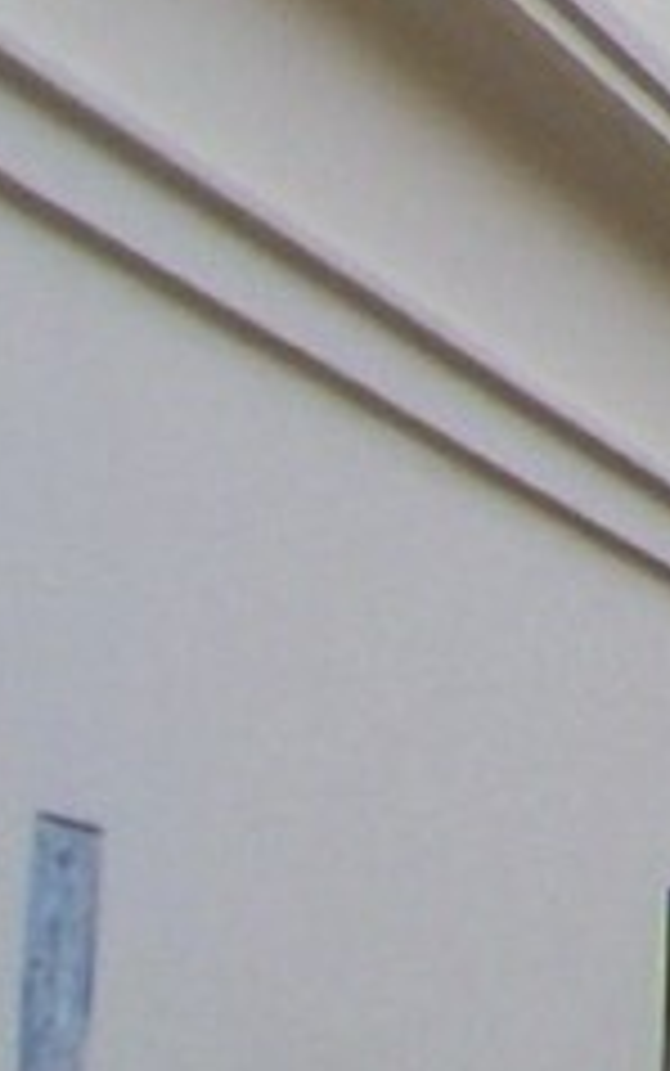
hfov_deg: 5.6
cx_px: 2590
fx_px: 5982
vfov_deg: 9.9
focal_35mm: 205
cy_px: -464
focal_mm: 6
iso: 80
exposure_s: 1/90.3
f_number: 2.7
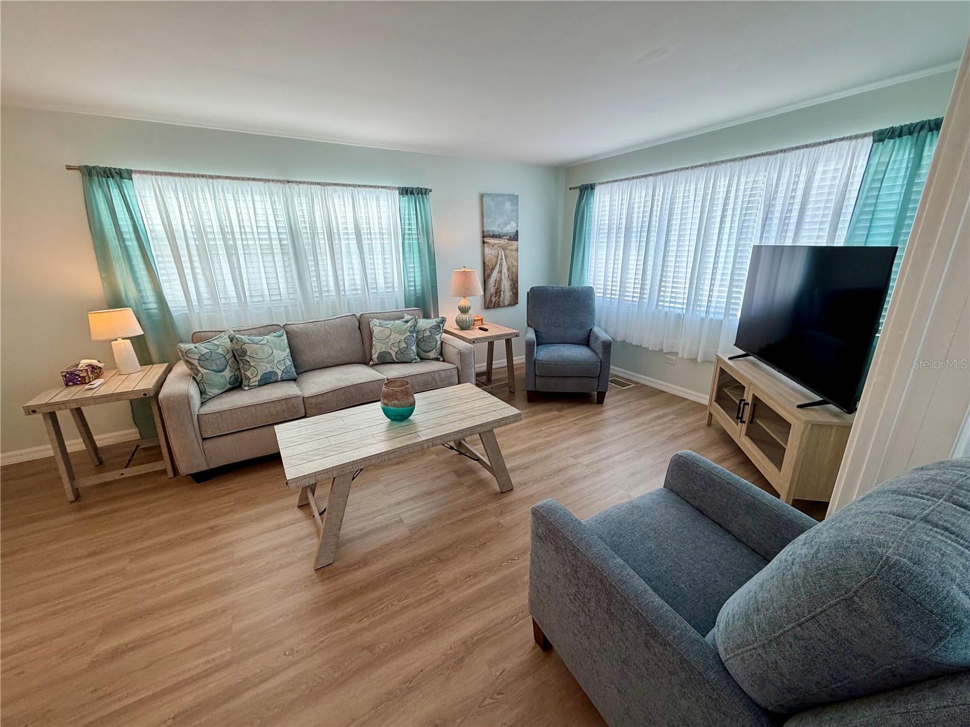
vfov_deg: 85.7
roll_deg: +0.9
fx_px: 392
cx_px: 485
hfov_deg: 102.1
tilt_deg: -16.1
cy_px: 364
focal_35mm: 14
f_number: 2.2
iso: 125
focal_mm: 2.22
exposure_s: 1/120
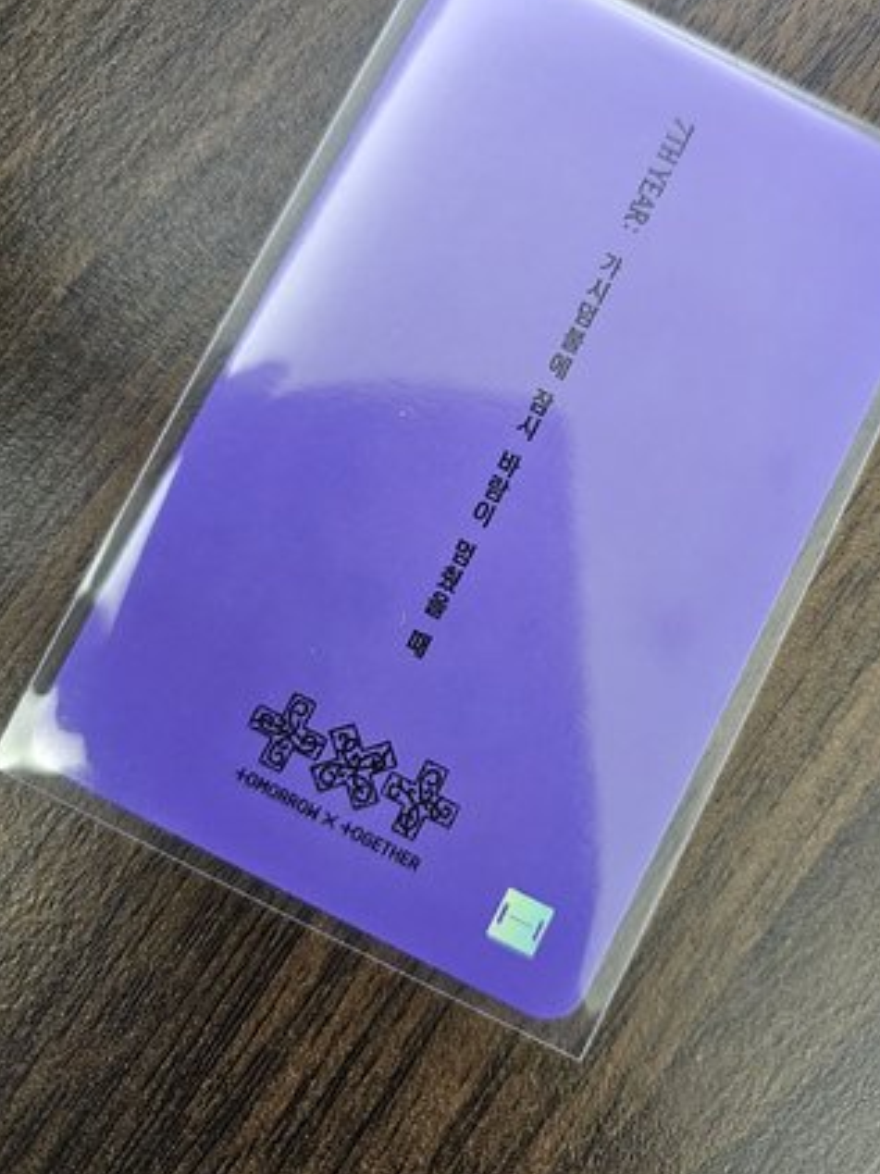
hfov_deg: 47.8
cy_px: 518
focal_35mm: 29
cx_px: 547
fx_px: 983
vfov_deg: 61.5
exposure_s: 1/120
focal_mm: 6.3
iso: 1000
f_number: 1.7
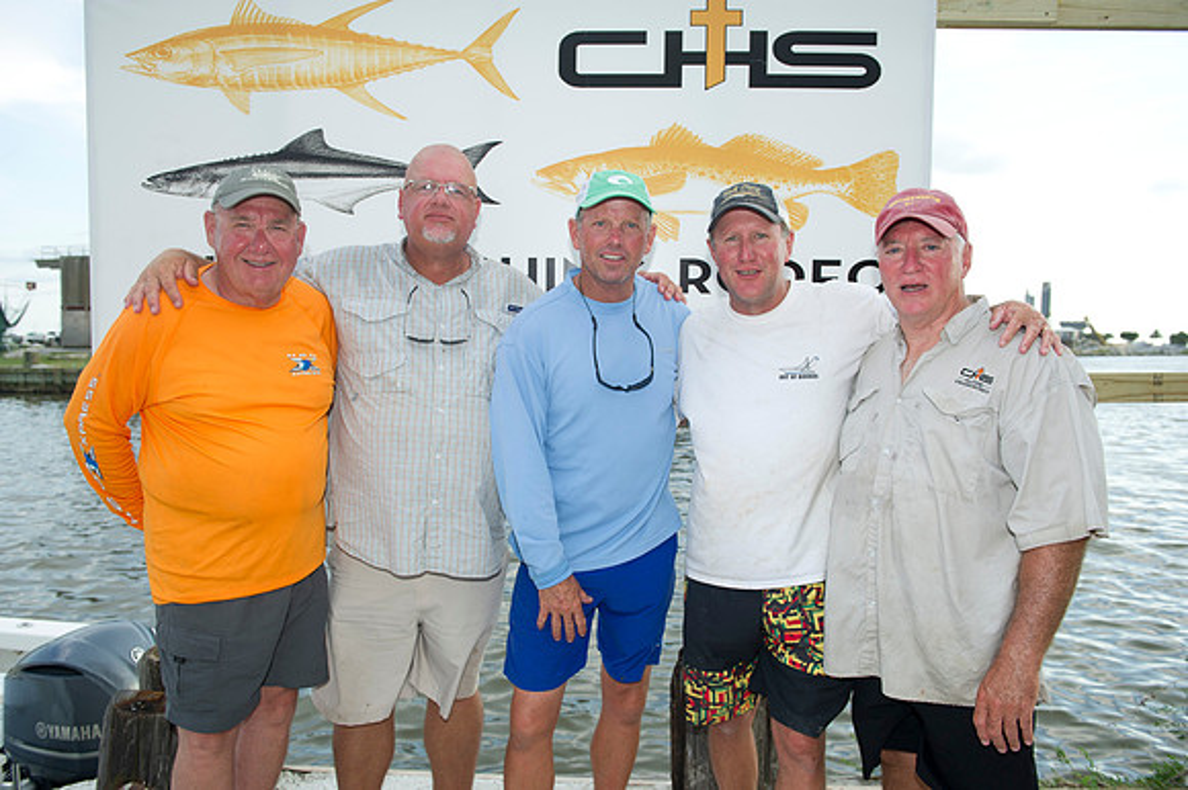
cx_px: 594
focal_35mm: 27
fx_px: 890
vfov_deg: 47.9
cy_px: 395
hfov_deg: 67.4
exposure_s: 1/200
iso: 200
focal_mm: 27
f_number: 4.5
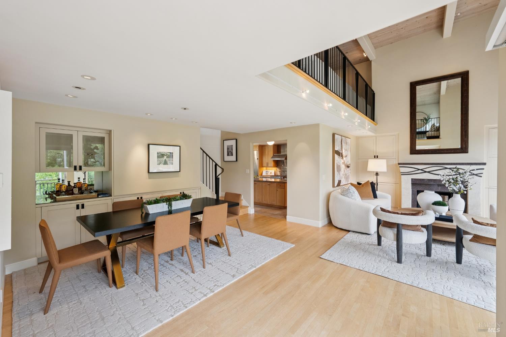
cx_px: 253
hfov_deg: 100.4
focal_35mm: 15
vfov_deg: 77.3
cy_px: 168
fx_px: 211
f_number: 8
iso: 640
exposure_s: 1/80
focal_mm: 15
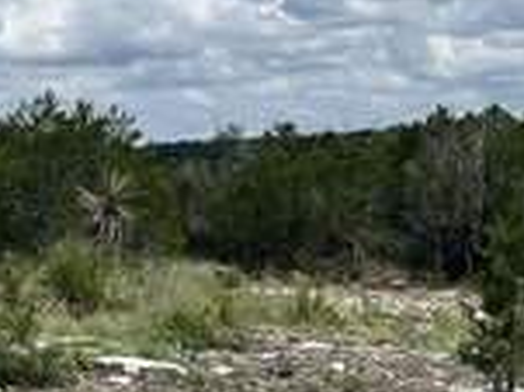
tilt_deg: -3.0
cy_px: 243
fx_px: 1664
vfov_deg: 13.4
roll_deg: +0.7
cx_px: -184
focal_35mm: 110
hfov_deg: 16.7
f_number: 1.6
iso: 50
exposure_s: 1/5319
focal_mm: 5.1
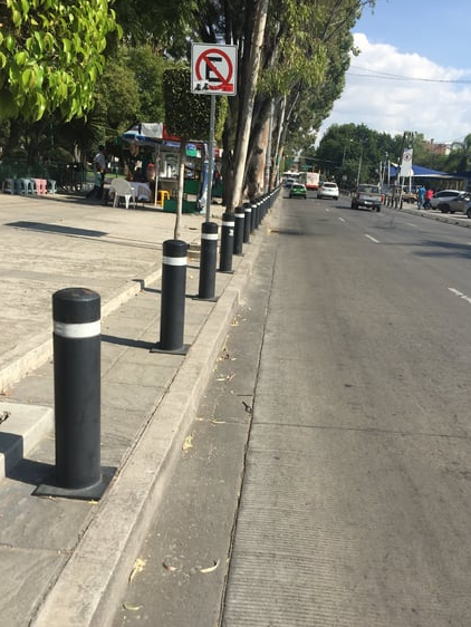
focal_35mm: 33
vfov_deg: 55.2
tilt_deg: -15.9
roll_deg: -3.7
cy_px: 351
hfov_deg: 42.9
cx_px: 261
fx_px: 598
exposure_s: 1/1980
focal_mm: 4.15
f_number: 2.2
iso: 32
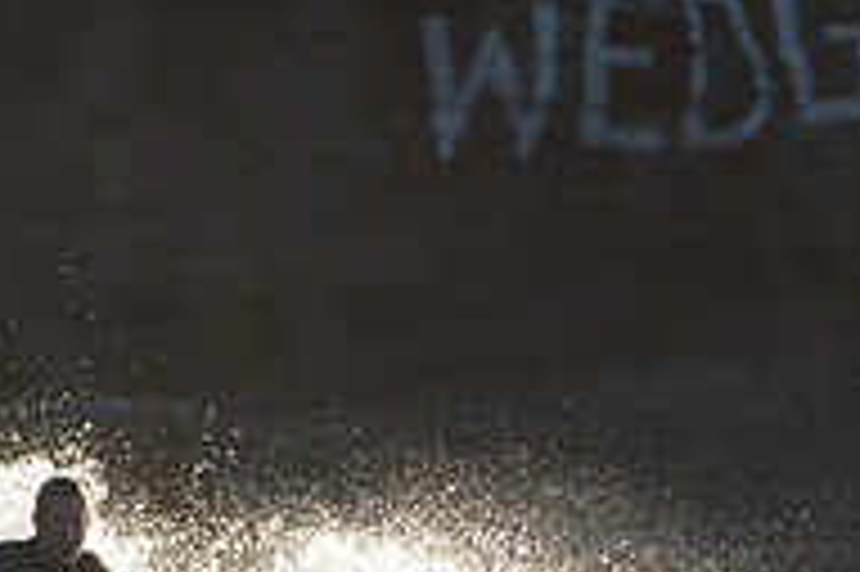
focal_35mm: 2283
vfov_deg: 0.6
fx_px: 54490
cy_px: 651
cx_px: 32
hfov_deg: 0.9
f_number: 5.6
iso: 100
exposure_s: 1/500
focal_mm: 500
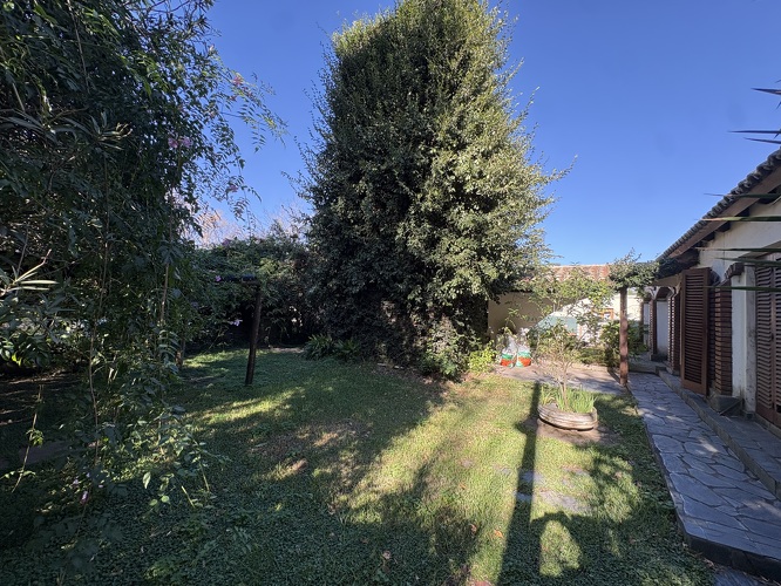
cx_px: 390
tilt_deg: +2.9
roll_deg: -2.1
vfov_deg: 85.7
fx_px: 316
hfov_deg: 102.0
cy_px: 293
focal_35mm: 14
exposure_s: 1/196
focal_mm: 2.22
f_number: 2.2
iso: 64
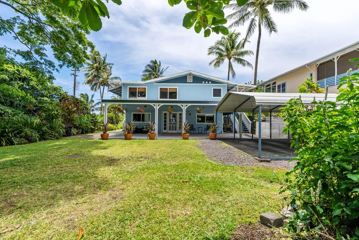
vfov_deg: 73.8
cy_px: 120
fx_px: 160
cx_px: 180
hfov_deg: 96.7
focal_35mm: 16
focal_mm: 16
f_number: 9
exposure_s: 1/500
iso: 200
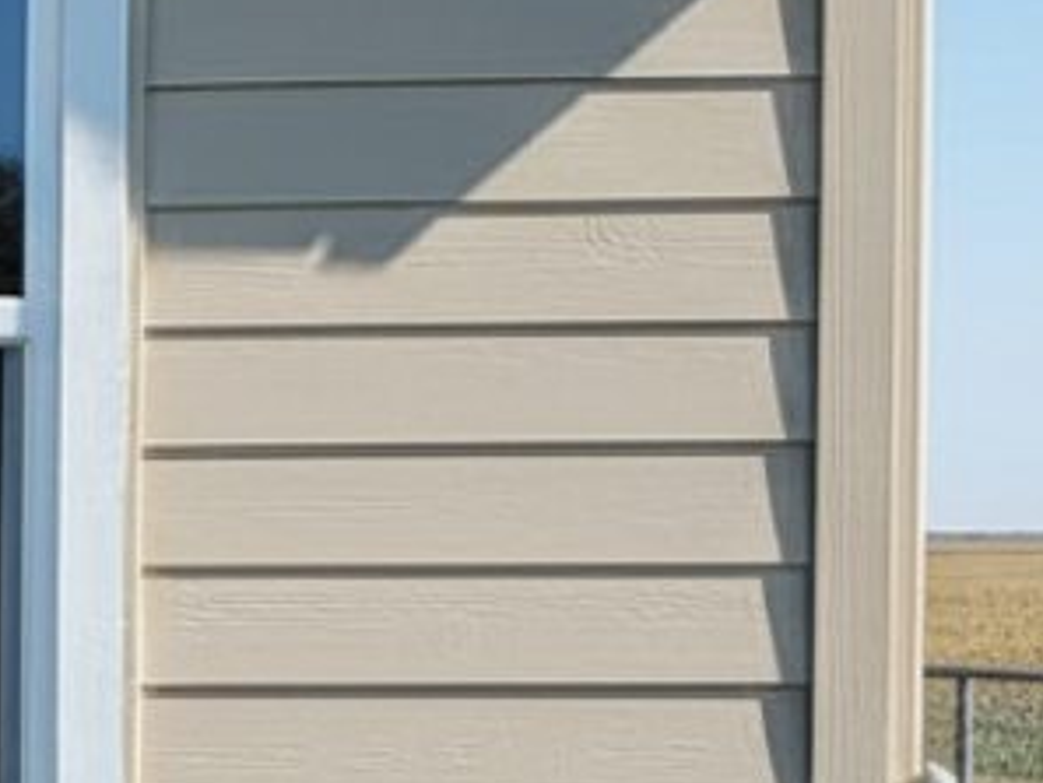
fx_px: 2803
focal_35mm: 93
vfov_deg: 15.6
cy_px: 755
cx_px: -685
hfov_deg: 17.9
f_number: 1.8
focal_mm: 6.4
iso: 1374
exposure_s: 1/672
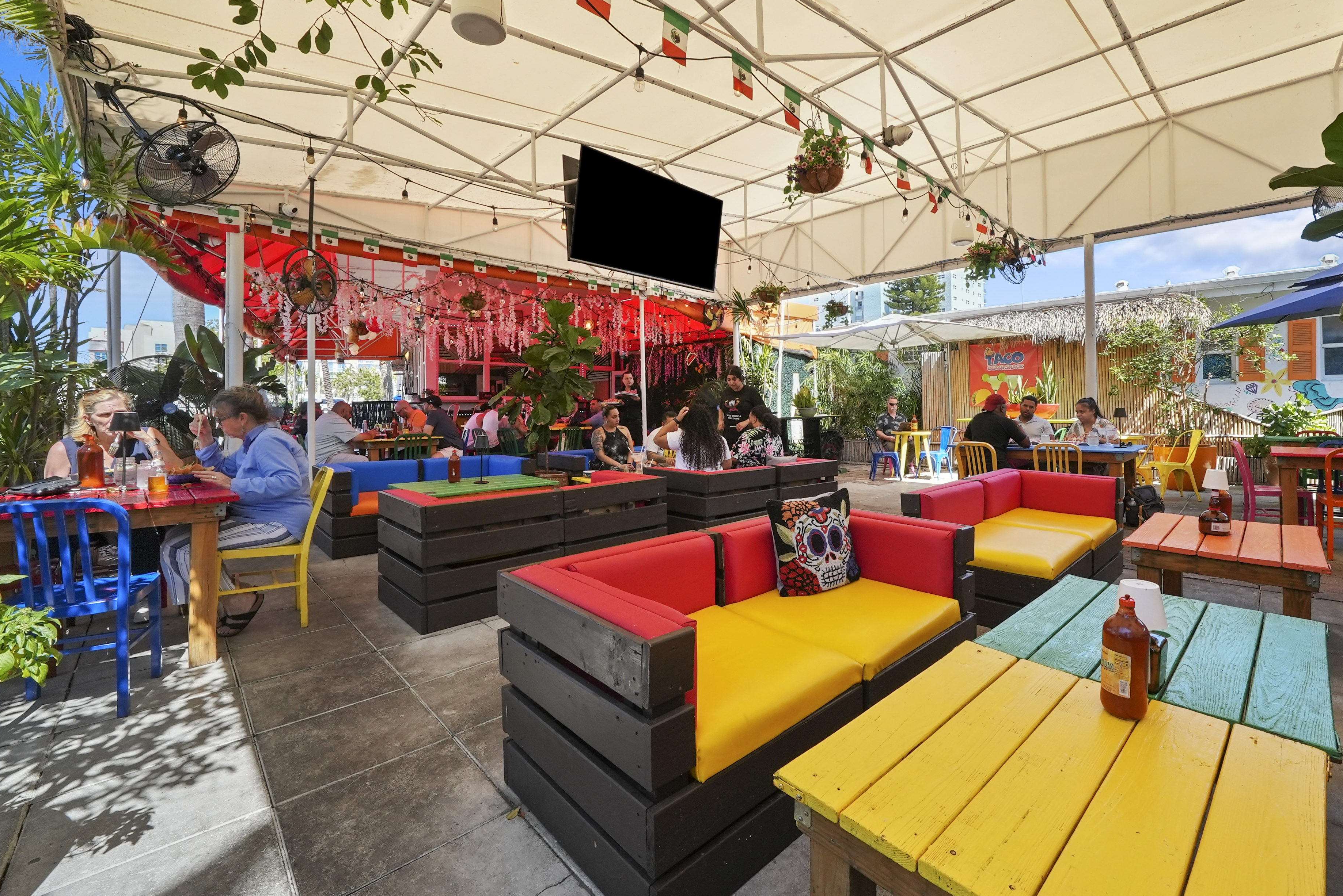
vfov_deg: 77.2
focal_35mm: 15
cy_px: 404
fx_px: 560
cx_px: 741
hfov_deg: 100.0
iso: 2000
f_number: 11
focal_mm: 13
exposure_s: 1/320
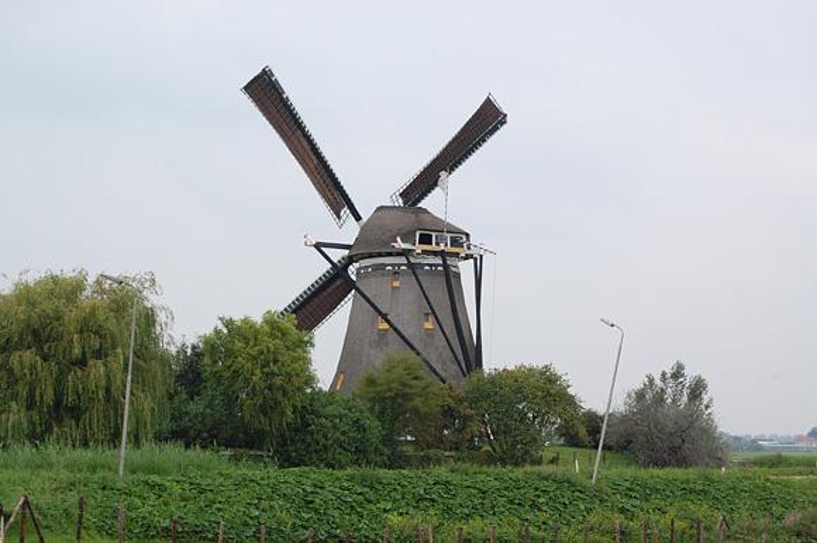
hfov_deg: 27.0
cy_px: 272
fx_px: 1701
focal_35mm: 75
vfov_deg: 18.2
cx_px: 408
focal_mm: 50
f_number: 11
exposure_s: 1/500
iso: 400
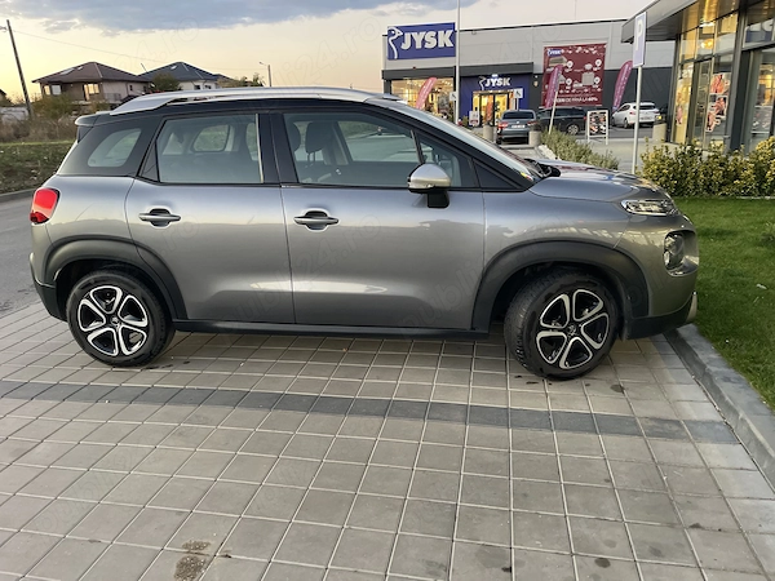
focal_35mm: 25
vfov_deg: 54.9
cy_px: 290
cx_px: 388
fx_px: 560
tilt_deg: -17.5
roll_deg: -0.4
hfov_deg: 69.4
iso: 320
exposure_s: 1/60
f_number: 1.6
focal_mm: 5.1
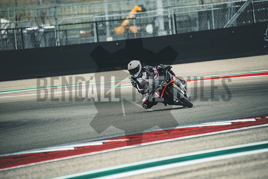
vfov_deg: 3.0
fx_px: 3366
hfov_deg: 4.6
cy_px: 90
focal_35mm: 452
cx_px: 134
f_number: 5.2
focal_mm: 301.1
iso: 2000
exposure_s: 1/2000
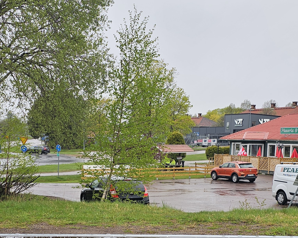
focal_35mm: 59
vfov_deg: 25.2
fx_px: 520
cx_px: 140
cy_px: 203
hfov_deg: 31.9
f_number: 1.7
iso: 10
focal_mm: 6.3
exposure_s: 1/134
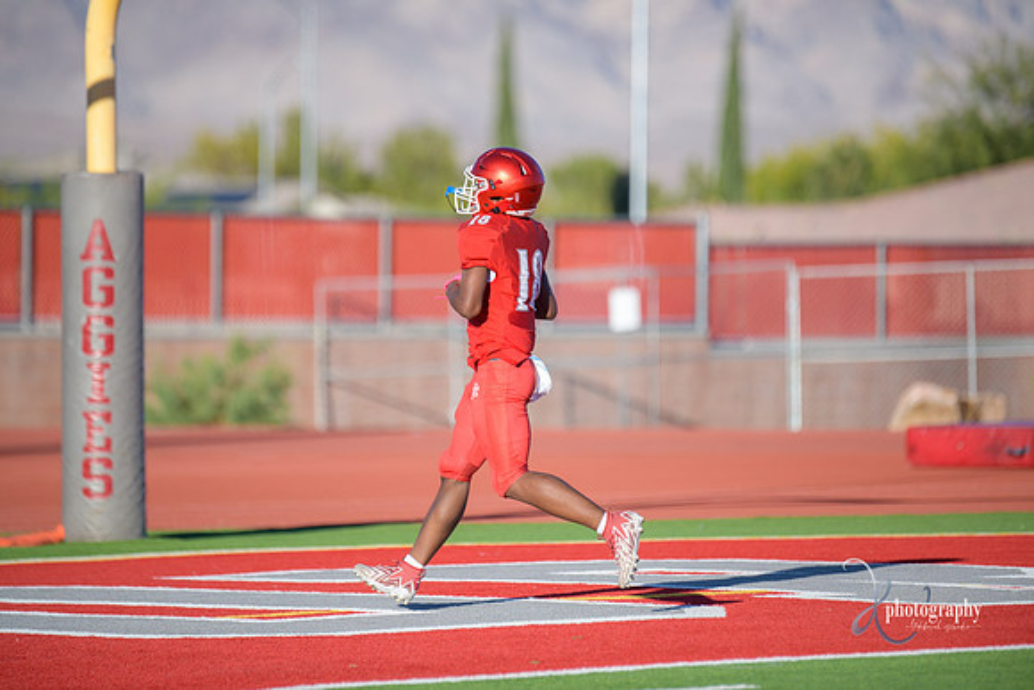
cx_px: 517
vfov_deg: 4.6
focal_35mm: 300
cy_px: 345
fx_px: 8618
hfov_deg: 6.9
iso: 400
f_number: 2.8
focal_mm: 300
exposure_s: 1/4000
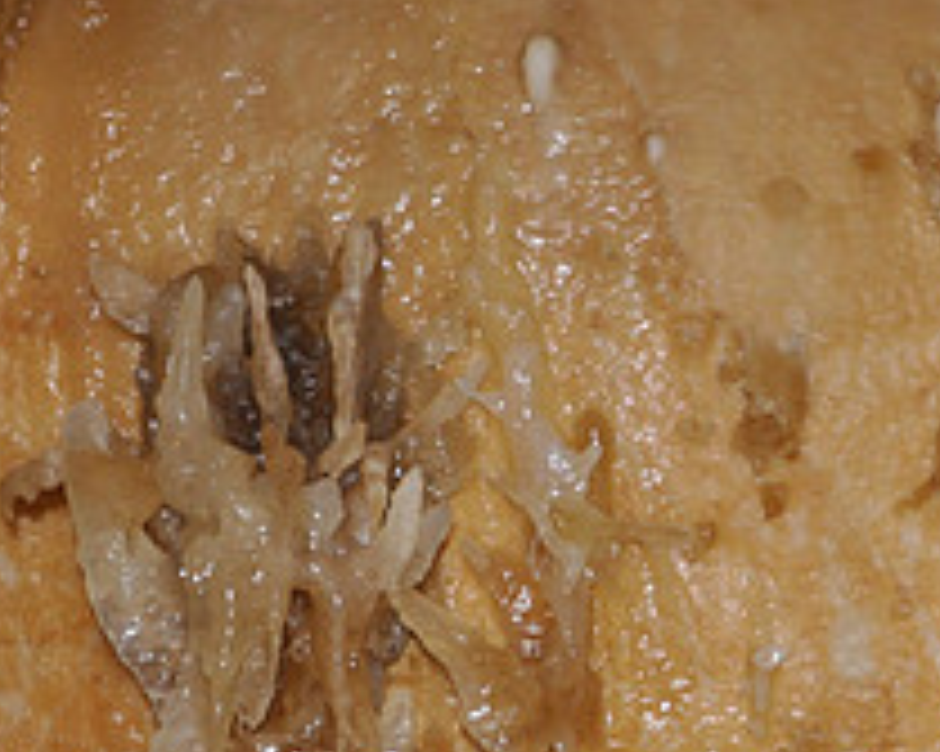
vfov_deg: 17.7
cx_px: 801
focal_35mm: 86
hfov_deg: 21.8
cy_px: 601
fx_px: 2391
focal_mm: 22
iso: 800
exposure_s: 1/60
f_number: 3.8
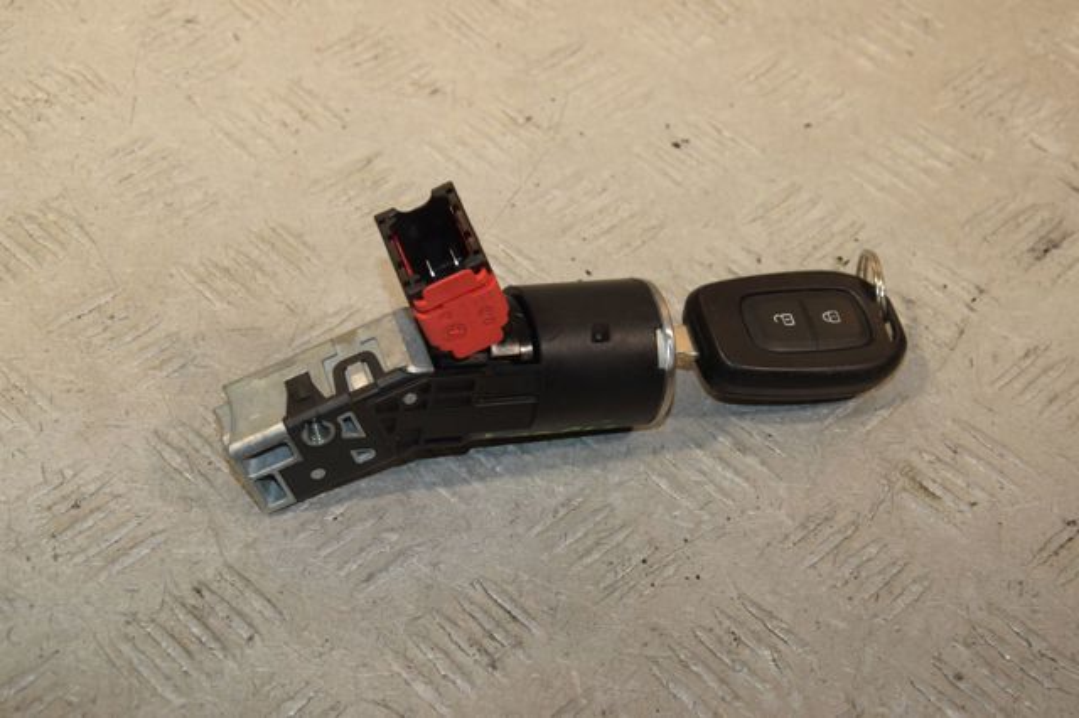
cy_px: 359
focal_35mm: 75
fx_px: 2247
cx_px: 540
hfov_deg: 27.0
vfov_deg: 18.2
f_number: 8
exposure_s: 1/200
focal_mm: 50
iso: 800
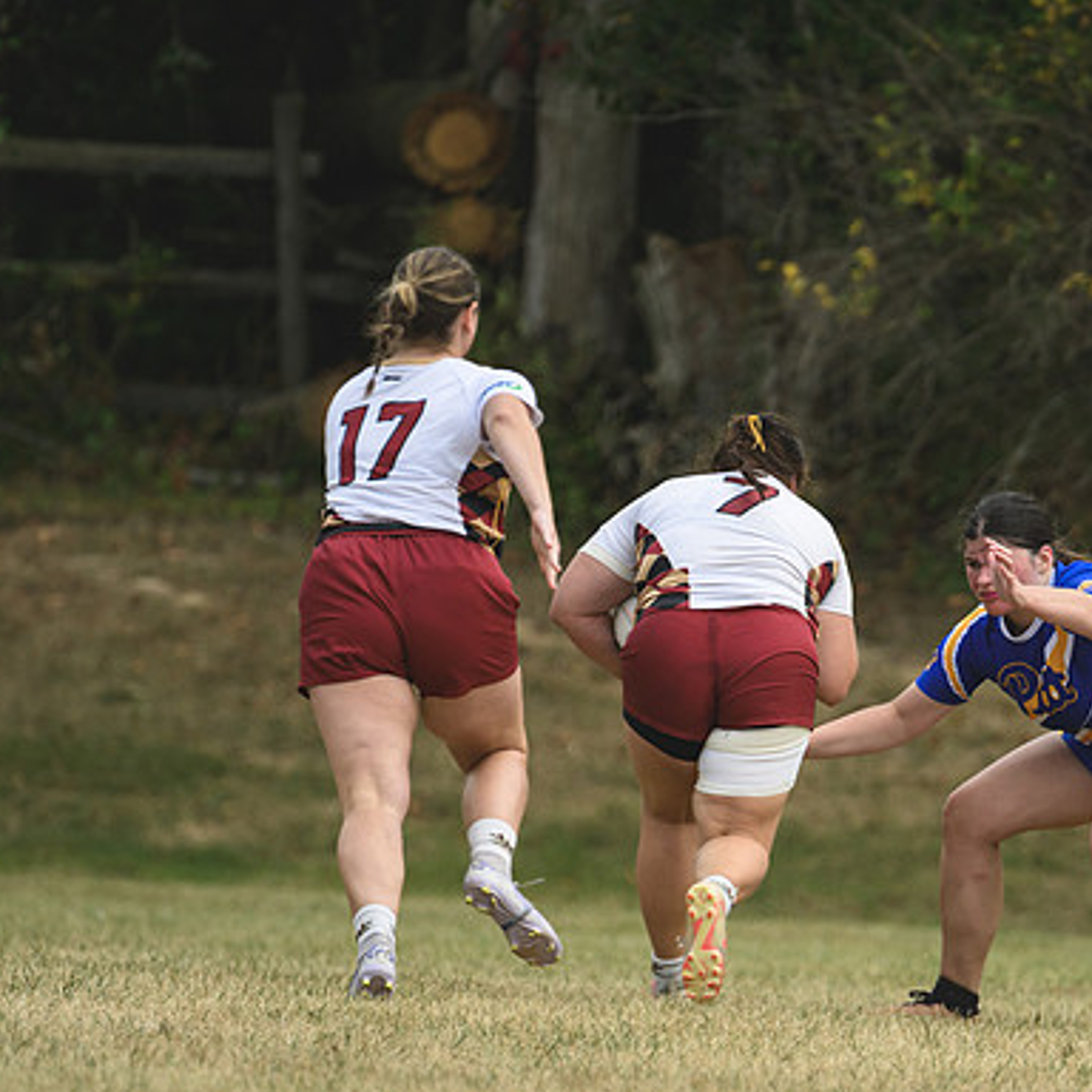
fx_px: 41222
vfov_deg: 1.5
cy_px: 546
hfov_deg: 1.5
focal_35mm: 1155
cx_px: 759
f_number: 6.3
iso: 400
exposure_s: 1/1000
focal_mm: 600
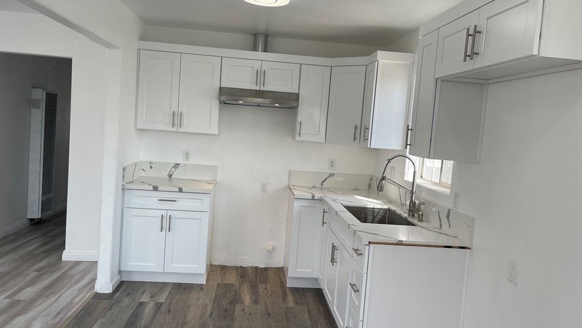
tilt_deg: -5.2
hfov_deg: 66.1
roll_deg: -4.2
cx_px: 290
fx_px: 448
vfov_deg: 40.2
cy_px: 161
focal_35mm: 29
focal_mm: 5.1
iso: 32
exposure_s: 1/472
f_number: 1.6
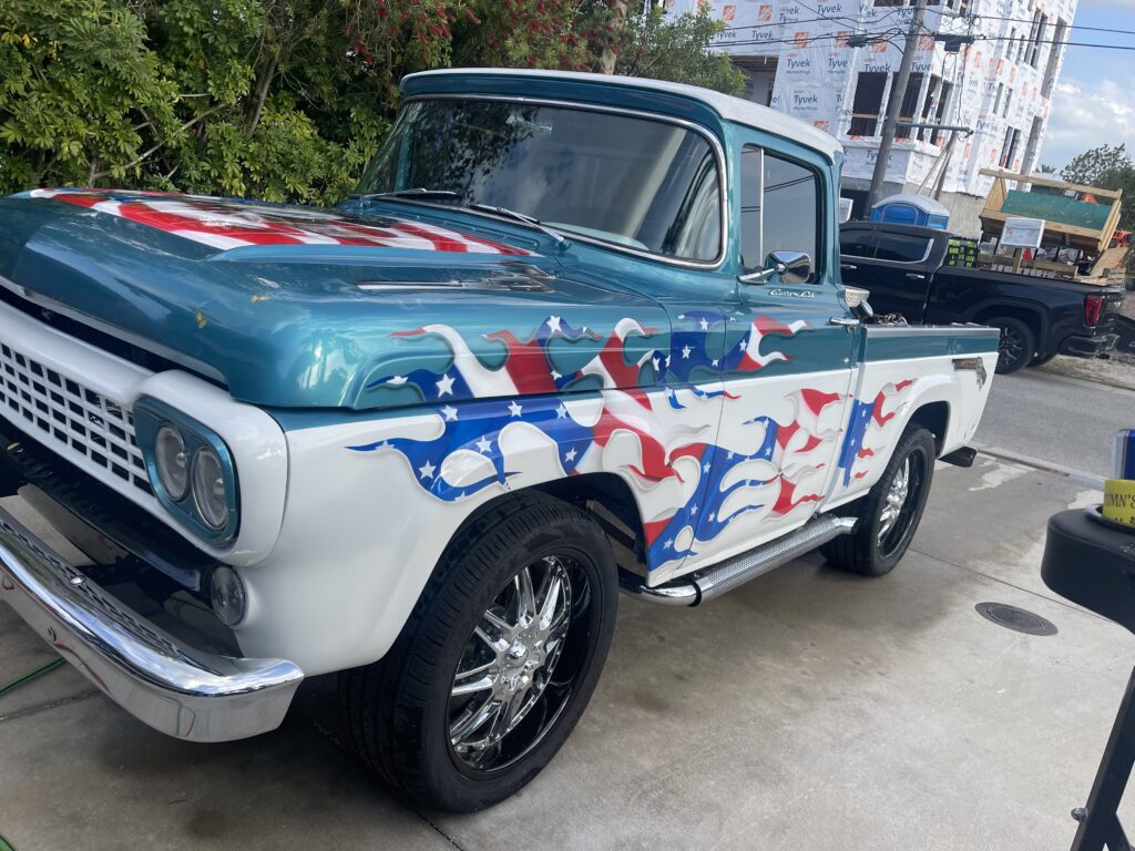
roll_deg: -6.9
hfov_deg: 69.4
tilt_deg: -15.7
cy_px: 426
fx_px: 820
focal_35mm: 25
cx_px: 568
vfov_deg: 54.9
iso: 32
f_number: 1.6
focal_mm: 5.1
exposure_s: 1/1188
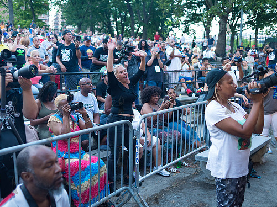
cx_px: 121
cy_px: 105
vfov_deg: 36.8
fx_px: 312
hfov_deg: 47.8
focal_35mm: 39
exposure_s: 1/125
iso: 1250
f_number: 2.8
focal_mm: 35
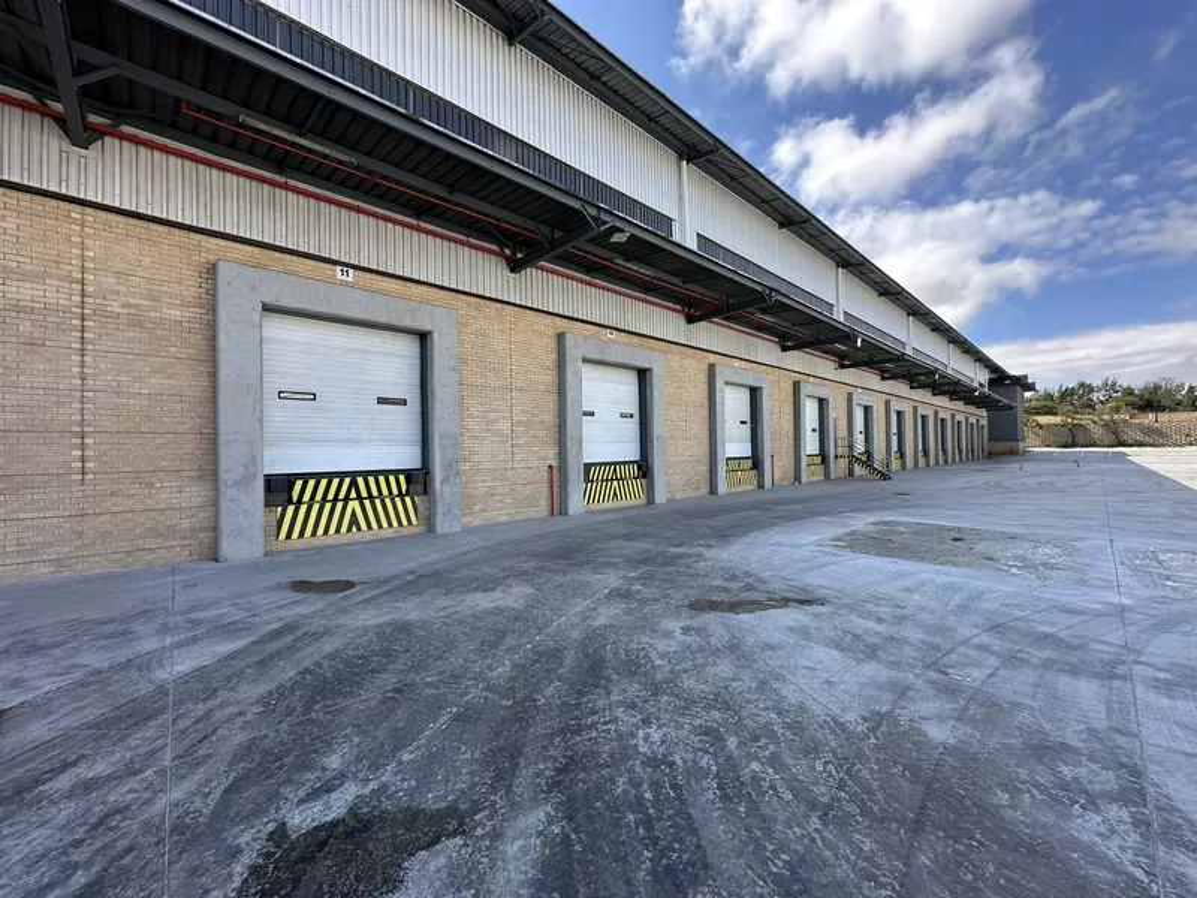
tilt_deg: -0.1
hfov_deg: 102.1
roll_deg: +0.6
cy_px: 449
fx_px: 484
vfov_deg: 85.7
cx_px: 598
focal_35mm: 14
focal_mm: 2.22
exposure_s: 1/485
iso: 40
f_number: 2.2
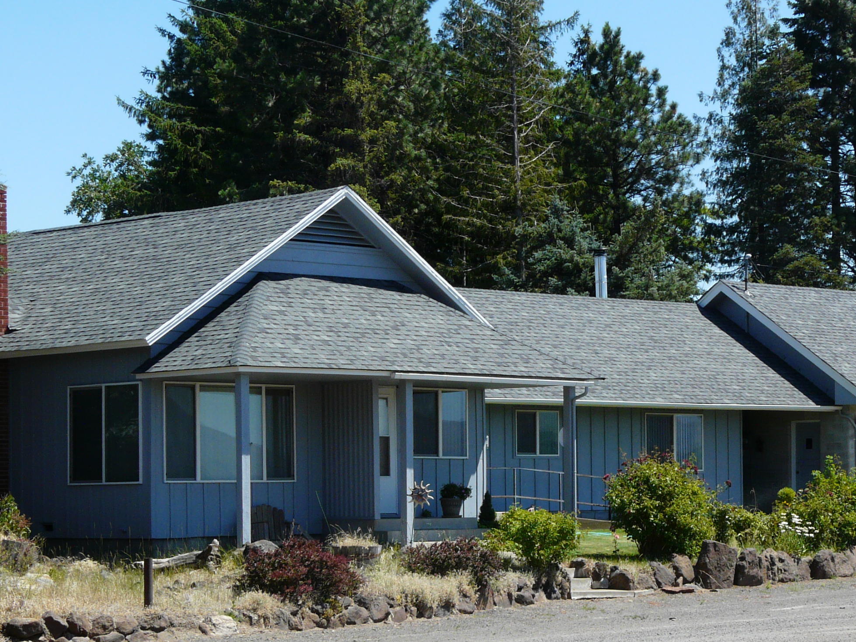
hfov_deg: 20.0
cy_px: 450
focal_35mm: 98
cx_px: 572
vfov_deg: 15.0
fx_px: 2423
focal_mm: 10.5
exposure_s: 1/320
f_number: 5.6
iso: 100
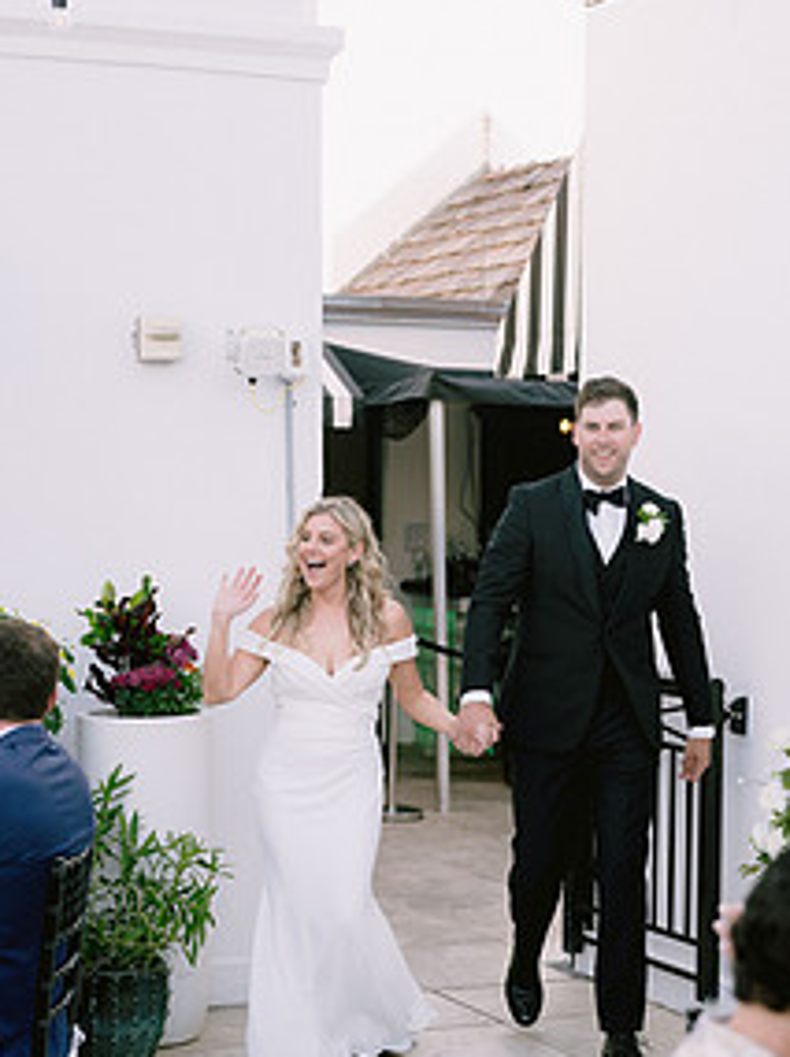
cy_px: 682
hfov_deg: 19.3
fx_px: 2318
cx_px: 375
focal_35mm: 76
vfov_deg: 25.6
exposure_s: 1/400
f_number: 2.8
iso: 400
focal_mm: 50
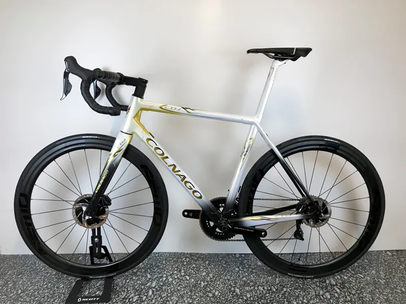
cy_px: 152
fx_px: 328
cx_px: 203
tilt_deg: -8.6
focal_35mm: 28
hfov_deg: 63.4
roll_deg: -0.5
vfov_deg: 49.7
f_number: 1.8
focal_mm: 3.99
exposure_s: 1/33
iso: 20
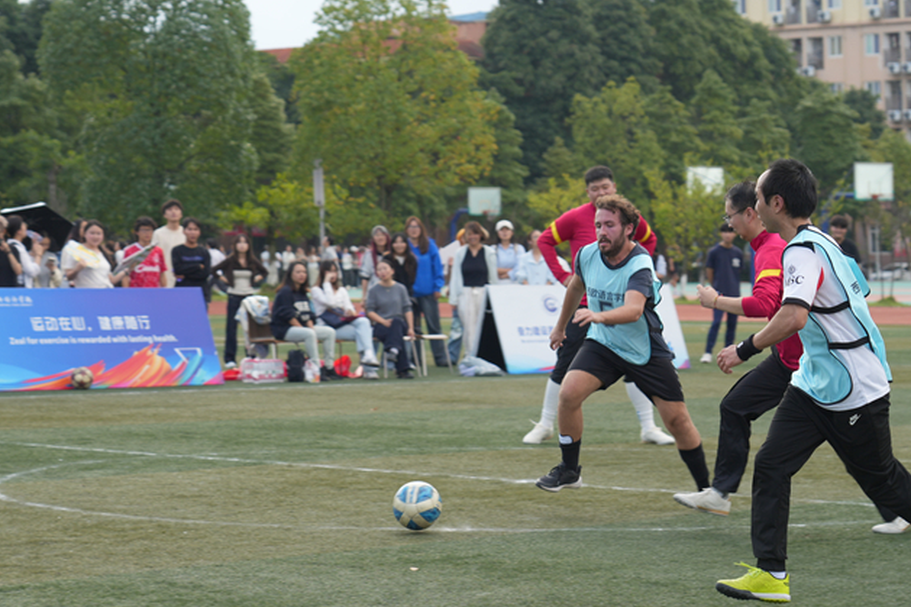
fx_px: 2479
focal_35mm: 98
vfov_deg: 14.0
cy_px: 311
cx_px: 478
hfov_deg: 20.8
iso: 160
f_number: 5
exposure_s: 1/250
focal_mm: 77
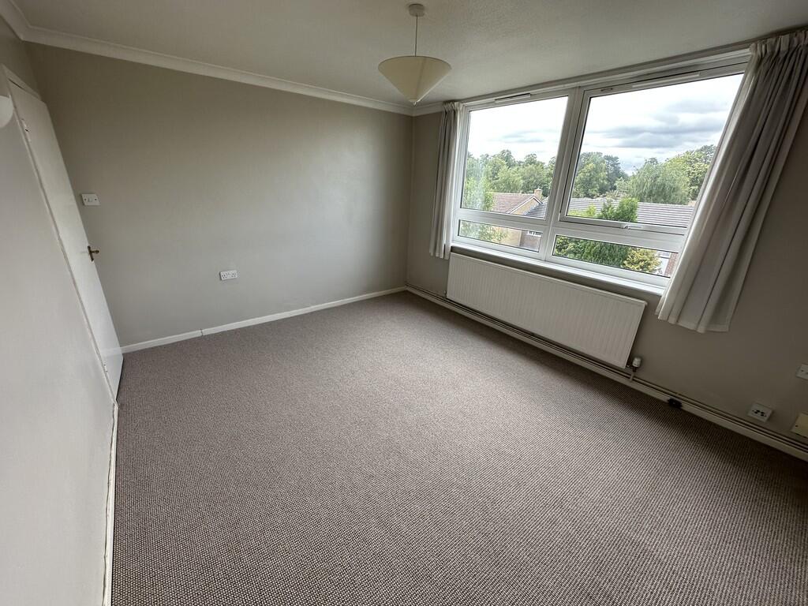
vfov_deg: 85.7
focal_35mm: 14
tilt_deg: -19.4
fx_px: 327
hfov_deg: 102.1
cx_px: 404
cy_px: 303
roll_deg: -1.6
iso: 40
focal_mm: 2.22
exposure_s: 1/177
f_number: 2.2
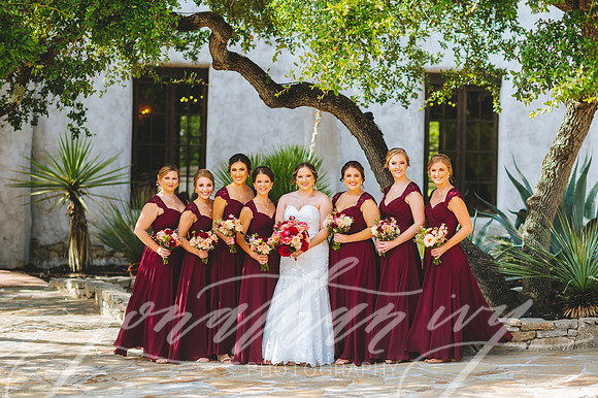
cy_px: 199
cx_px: 299
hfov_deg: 23.9
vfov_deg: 16.1
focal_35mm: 85
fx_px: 1411
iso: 160
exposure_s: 1/1250
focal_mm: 85
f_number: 2
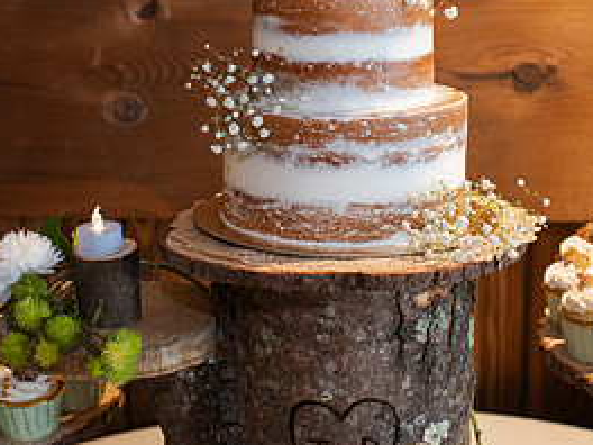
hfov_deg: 26.3
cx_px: 339
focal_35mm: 74
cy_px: 49
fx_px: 1268
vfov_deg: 19.6
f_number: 3.5
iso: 2200
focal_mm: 35
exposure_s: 1/200
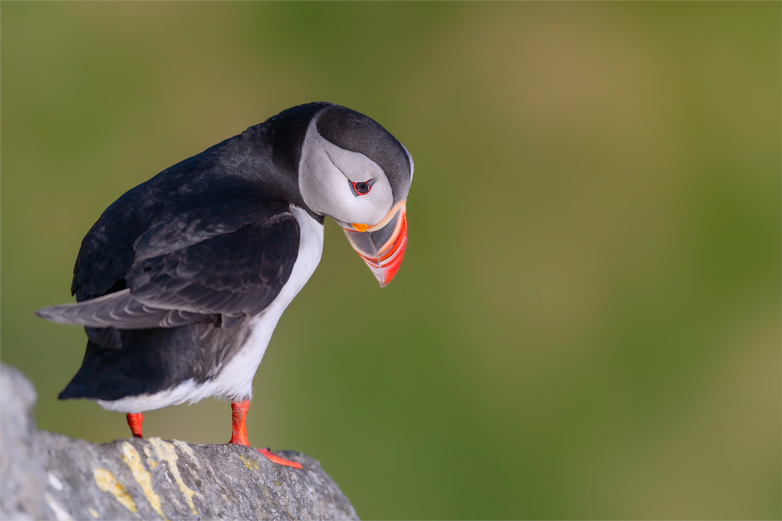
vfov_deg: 4.6
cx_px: 391
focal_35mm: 300
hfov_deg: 6.9
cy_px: 260
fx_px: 6516
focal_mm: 300
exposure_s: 1/1600
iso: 100
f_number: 2.8
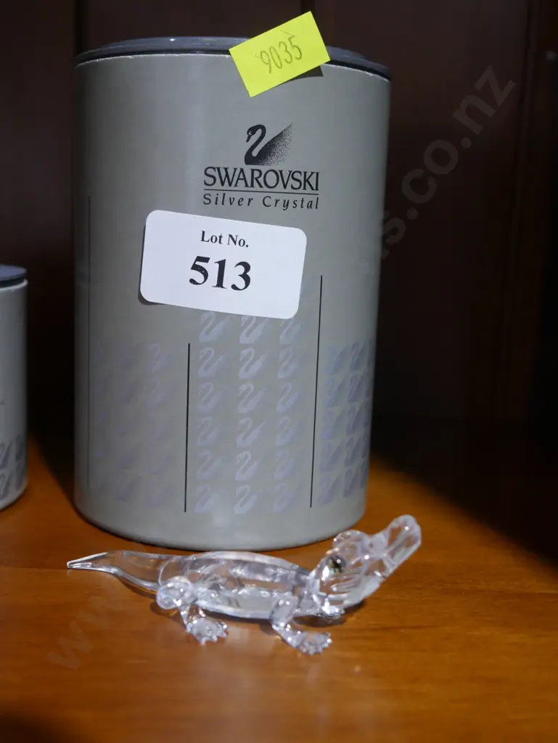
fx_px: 902
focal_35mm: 42
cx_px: 279
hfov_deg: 34.4
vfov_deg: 44.8
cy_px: 372
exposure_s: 1/60
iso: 800
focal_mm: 21
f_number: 4.6
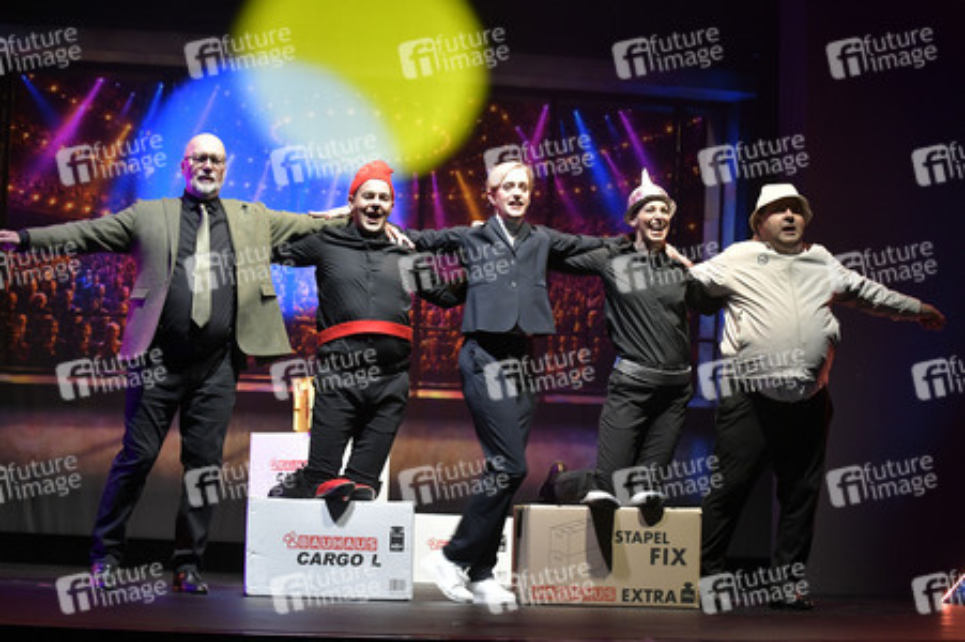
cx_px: 482
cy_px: 321
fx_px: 1875
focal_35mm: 70
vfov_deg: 19.4
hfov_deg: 28.9
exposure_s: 1/80
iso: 2500
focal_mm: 70
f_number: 5.6
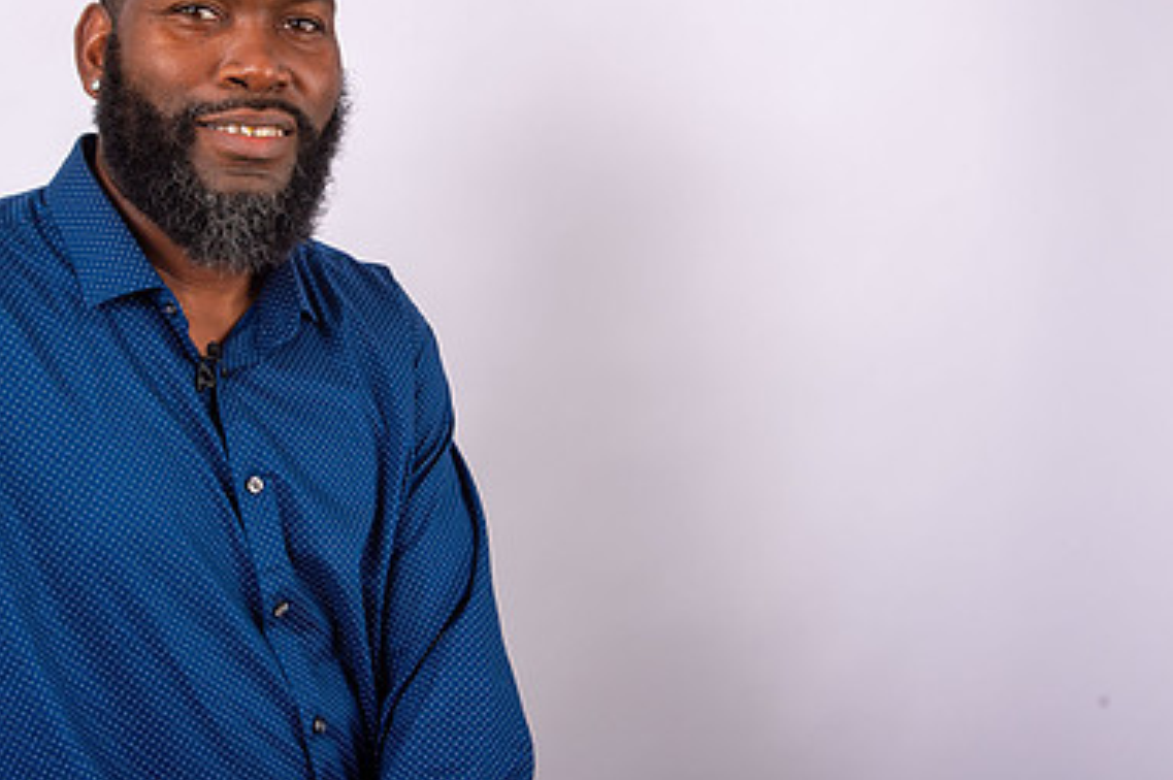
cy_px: 241
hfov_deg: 37.5
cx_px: 325
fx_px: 1693
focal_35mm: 52
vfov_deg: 25.8
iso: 125
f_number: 9
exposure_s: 1/250
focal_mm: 34
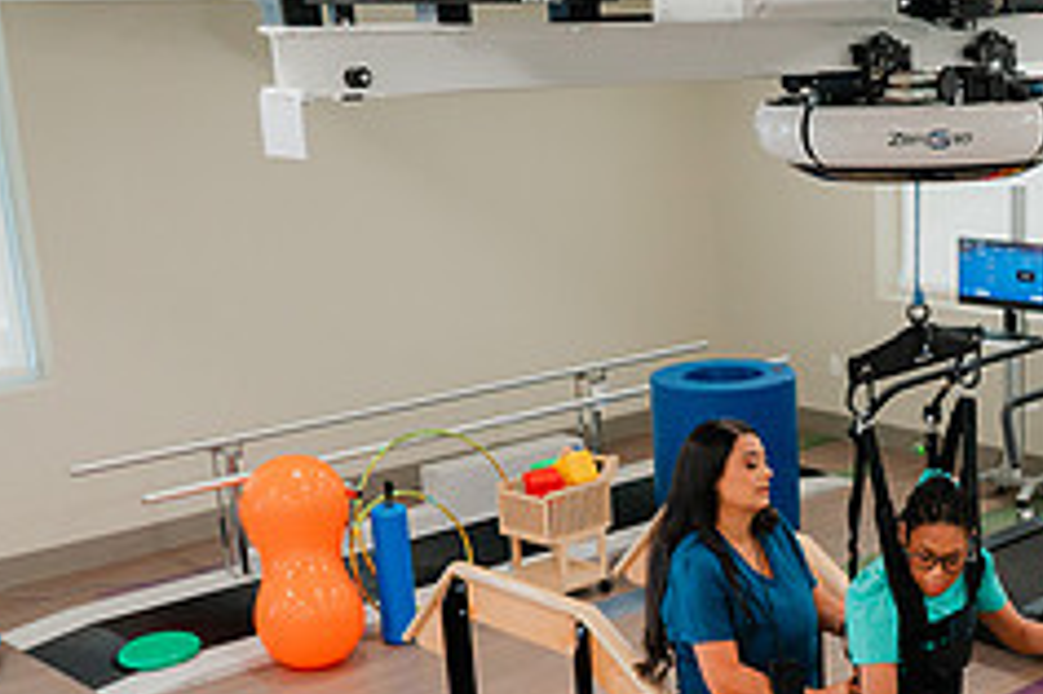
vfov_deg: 22.7
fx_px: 1708
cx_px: 893
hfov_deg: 32.6
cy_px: 522
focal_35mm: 59
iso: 1000
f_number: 5.6
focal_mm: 24
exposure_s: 1/160
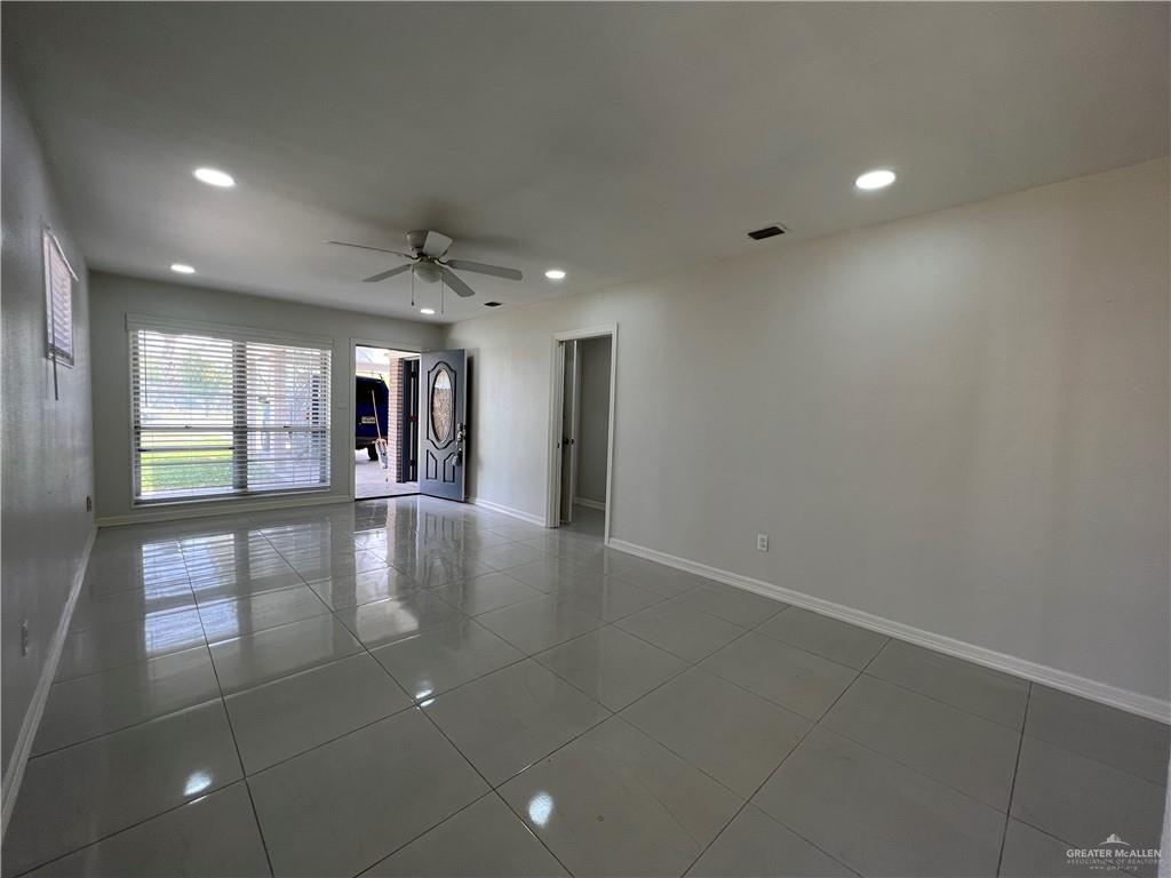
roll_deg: -2.0
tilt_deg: -3.9
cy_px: 439
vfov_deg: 89.9
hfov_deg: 106.2
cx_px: 586
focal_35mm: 13
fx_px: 440
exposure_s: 1/122
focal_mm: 1.57
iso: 50
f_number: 1.8
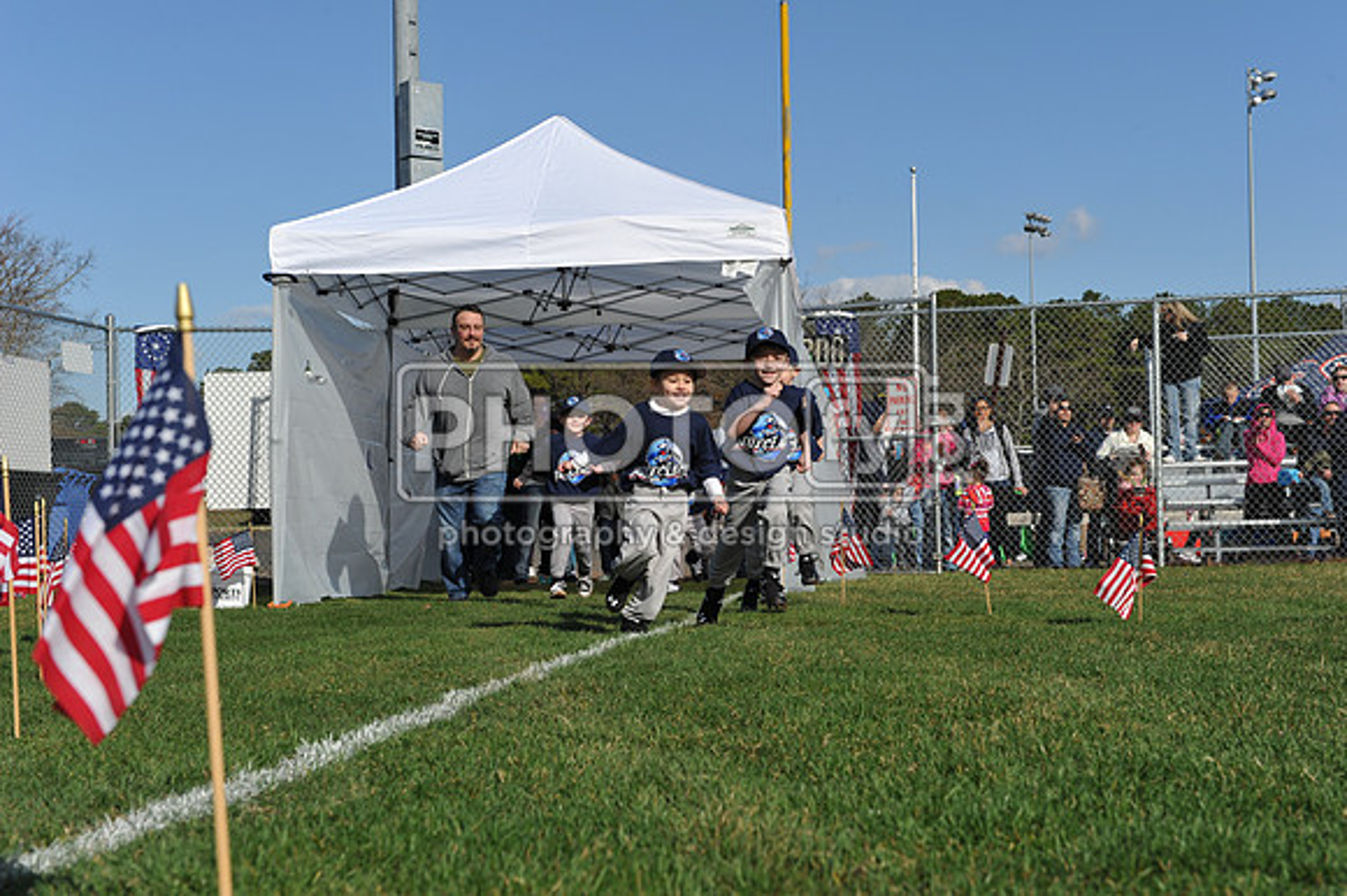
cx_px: 674
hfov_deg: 36.3
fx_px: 2057
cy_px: 448
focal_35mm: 55
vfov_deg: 24.6
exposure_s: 1/1000
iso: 400
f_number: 8
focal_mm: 55
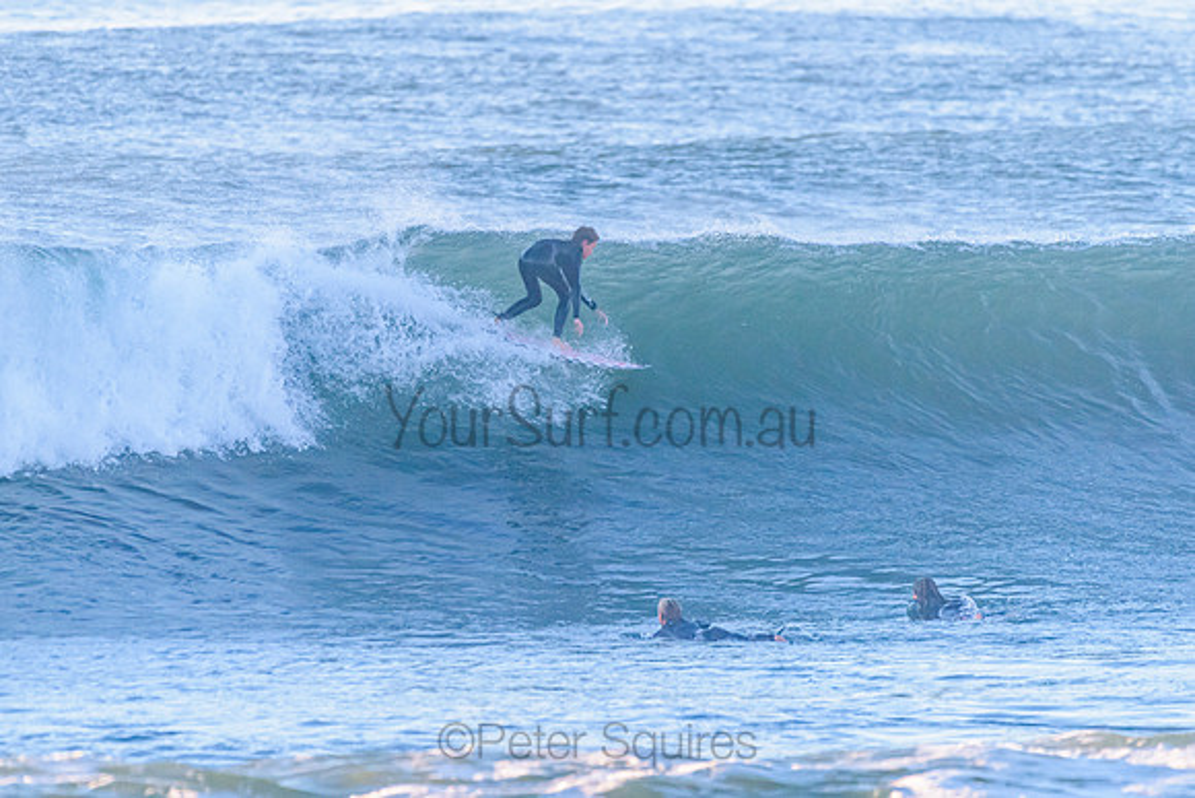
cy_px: 399
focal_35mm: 608
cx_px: 597
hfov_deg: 3.4
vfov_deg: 2.3
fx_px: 20187
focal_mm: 500
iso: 1400
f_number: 5.6
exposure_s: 1/2000
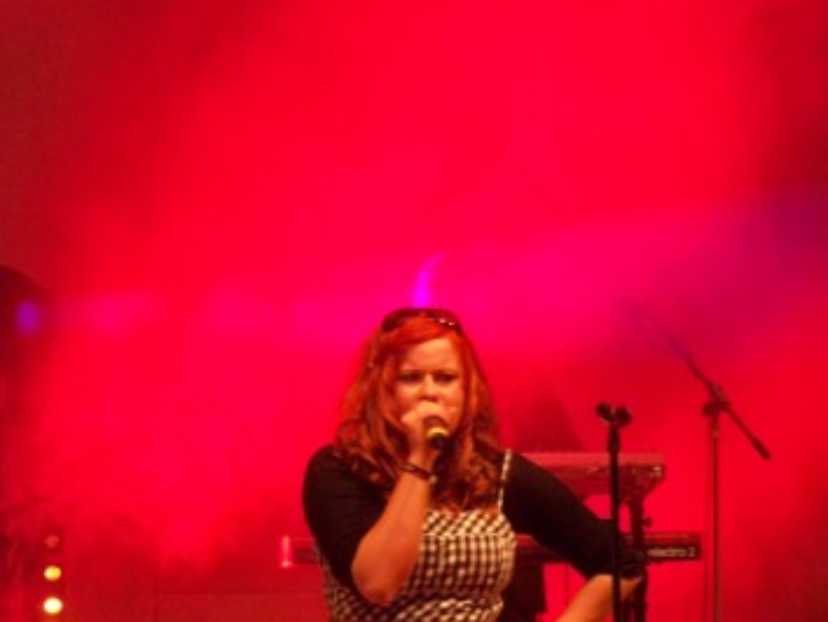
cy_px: 290
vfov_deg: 7.6
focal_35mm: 196
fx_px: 4691
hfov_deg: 10.1
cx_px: 451
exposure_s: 1/50
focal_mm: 24
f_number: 3.6
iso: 250
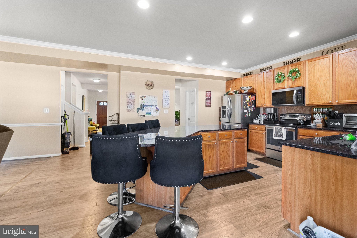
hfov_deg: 96.8
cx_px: 178
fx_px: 159
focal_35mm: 16
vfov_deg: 73.7
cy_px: 119
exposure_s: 1/13
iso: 2000
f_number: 8
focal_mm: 16
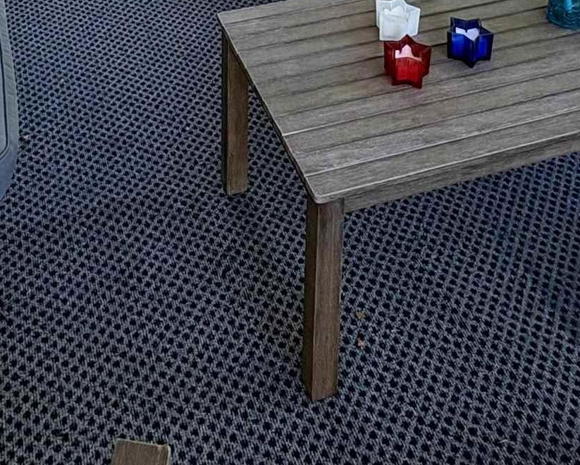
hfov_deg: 36.5
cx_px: 221
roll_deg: -0.4
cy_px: -322
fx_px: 876
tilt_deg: -10.1
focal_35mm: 51
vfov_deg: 21.7
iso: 64
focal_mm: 2.22
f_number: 2.2
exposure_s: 1/207
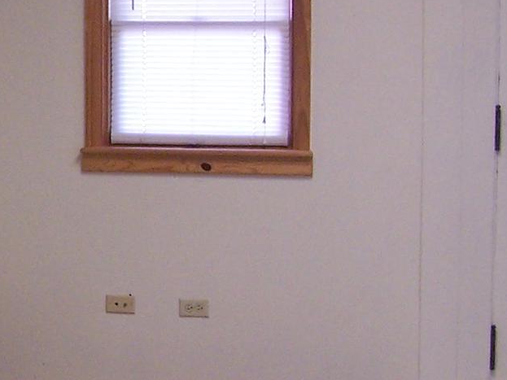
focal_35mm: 125
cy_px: 173
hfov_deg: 14.7
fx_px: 1830
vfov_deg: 11.9
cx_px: -237
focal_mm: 6.3
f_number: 2.8
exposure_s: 1/30
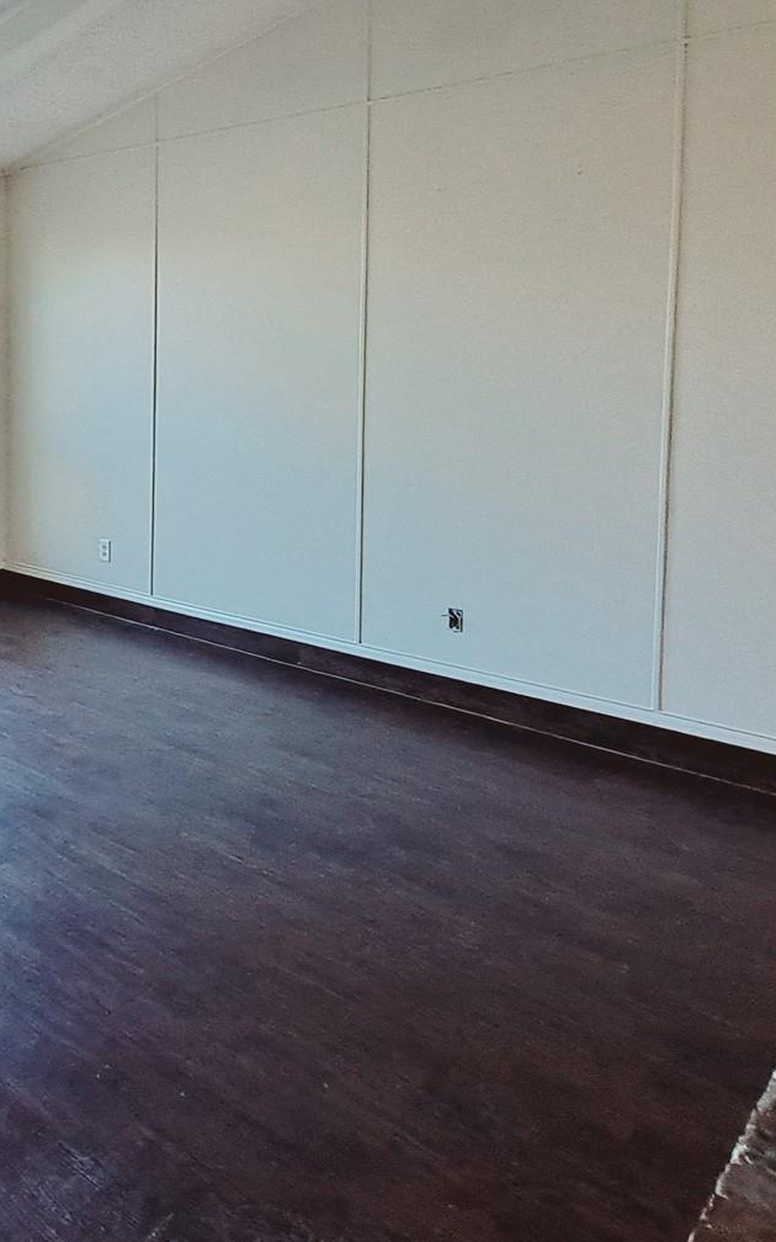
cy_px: 432
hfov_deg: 41.1
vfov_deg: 65.0
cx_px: 78
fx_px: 947
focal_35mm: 28
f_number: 2.2
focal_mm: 1.74
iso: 40
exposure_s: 1/50
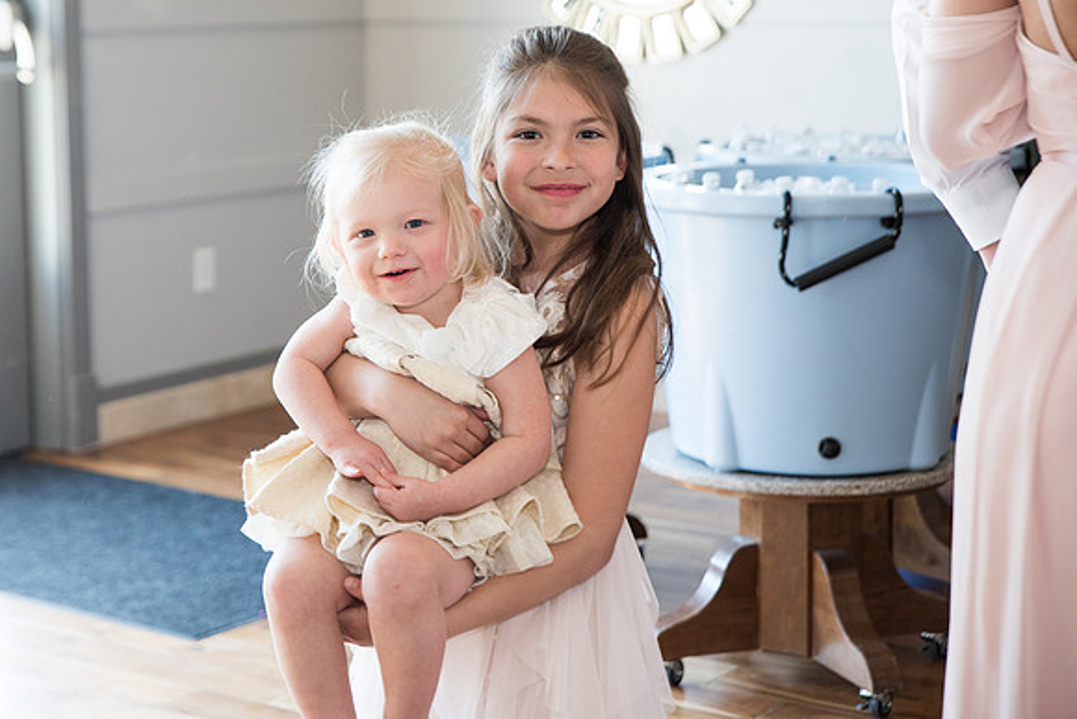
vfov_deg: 16.8
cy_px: 270
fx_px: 2430
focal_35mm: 81
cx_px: 404
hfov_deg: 24.9
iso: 320
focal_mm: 65
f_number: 3.2
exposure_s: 1/160
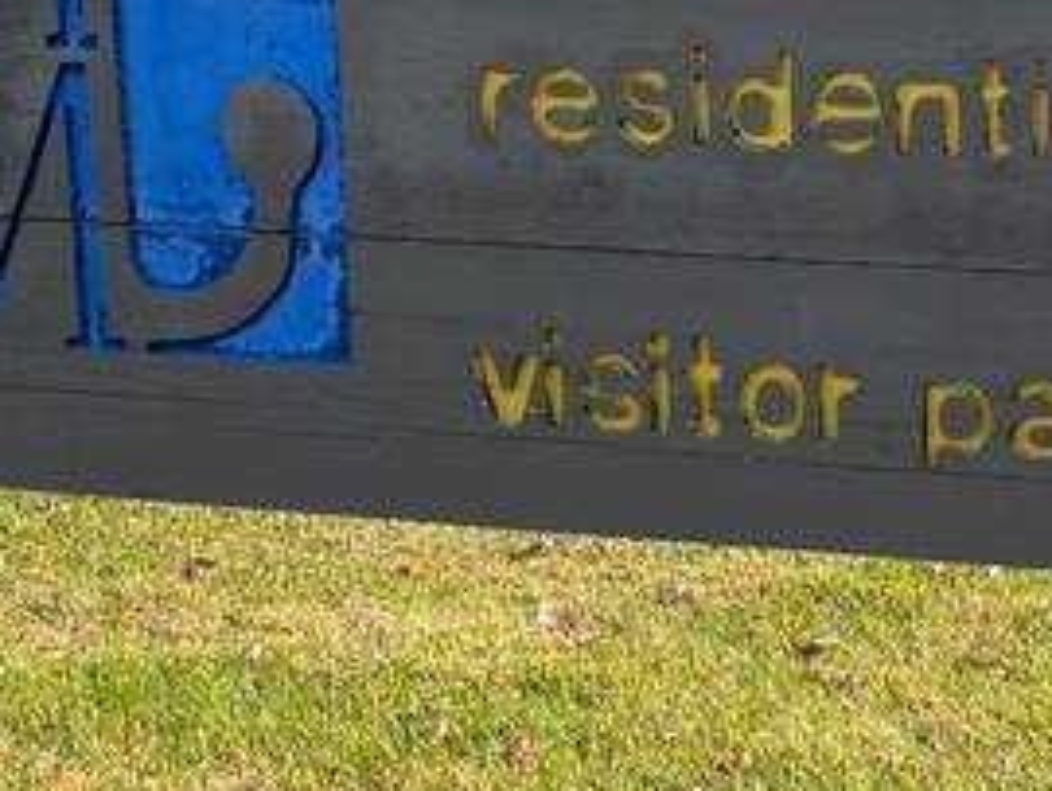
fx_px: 2342
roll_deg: -0.2
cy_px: 234
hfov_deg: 23.9
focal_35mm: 77
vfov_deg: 19.1
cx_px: 1118
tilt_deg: -9.7
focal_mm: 4.25
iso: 32
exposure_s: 1/681
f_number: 1.8
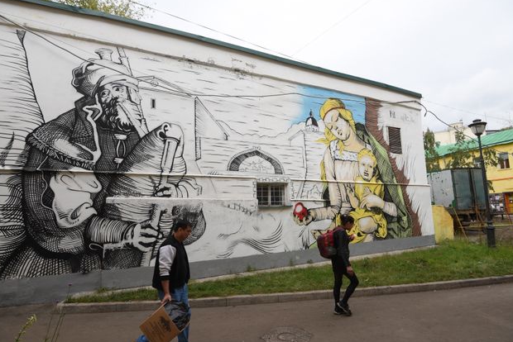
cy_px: 174
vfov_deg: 67.4
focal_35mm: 18
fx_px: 257
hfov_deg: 90.0
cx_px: 255
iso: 64
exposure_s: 1/200
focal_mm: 16
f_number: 5
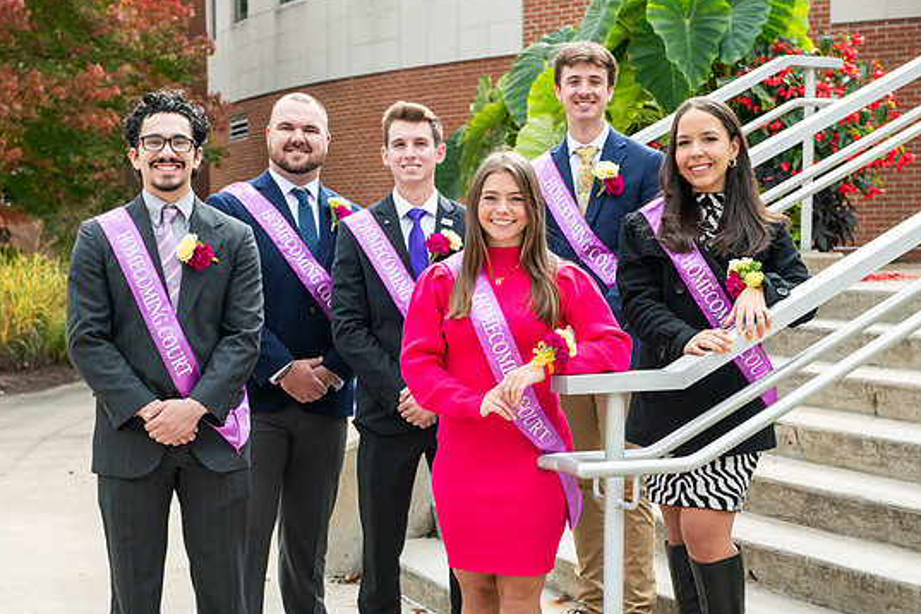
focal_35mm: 67
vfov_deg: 20.3
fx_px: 1714
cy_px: 310
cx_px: 453
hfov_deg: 30.1
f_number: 6.3
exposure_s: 1/320
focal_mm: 62
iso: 500
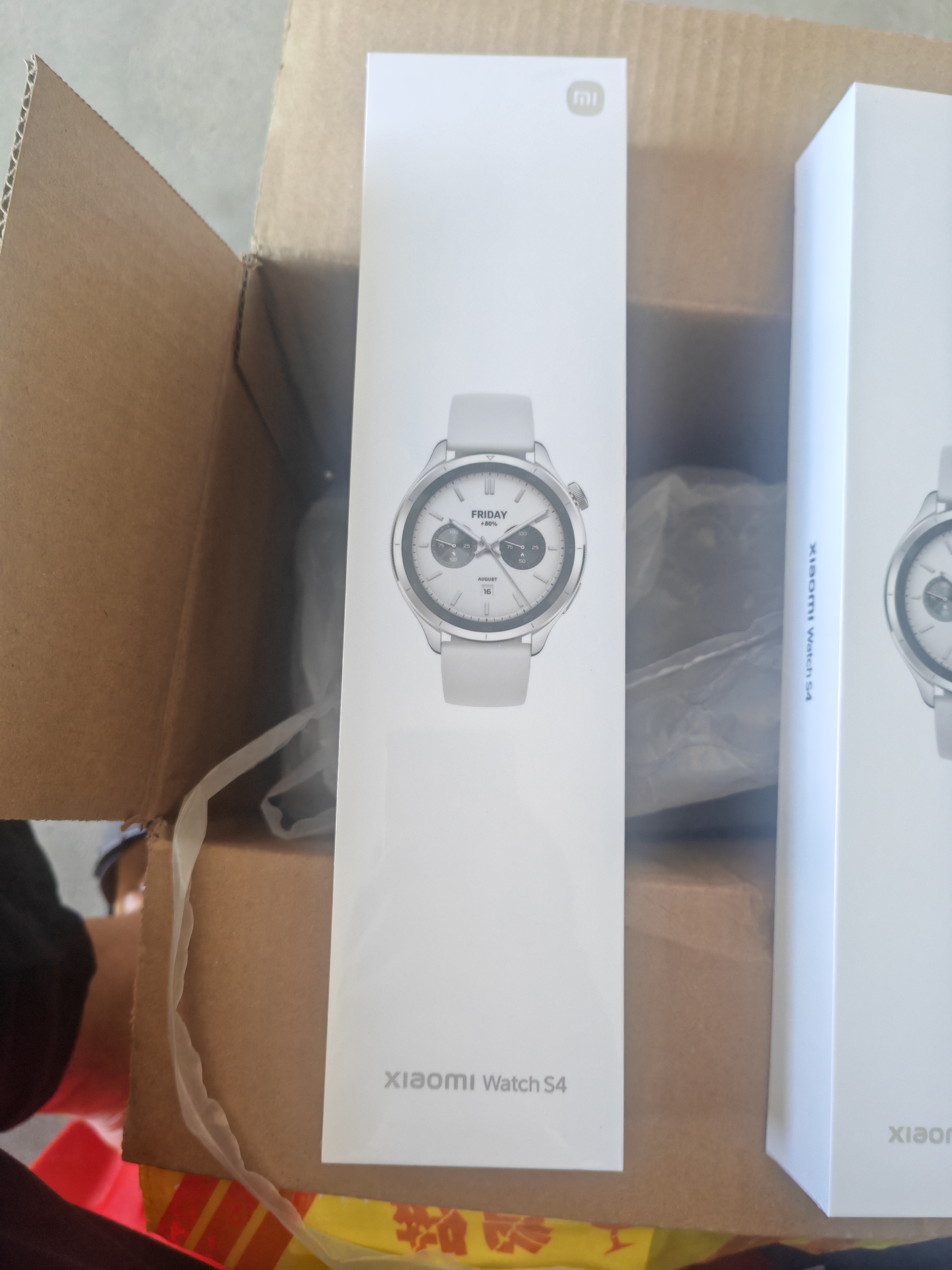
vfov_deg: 65.3
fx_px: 990
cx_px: 476
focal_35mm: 27
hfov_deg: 51.4
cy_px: 635
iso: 250
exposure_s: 1/50
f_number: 1.95
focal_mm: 5.52
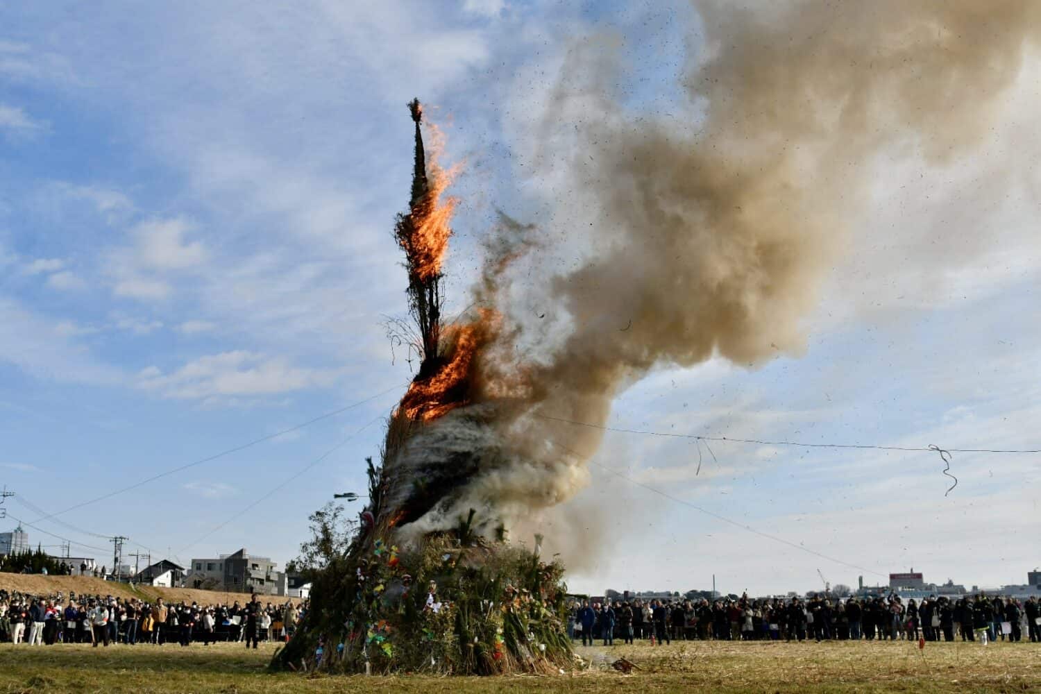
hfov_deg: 53.1
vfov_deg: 36.9
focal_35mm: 36
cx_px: 520
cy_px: 347
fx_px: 1041
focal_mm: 24
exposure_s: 1/8000
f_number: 5
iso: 800
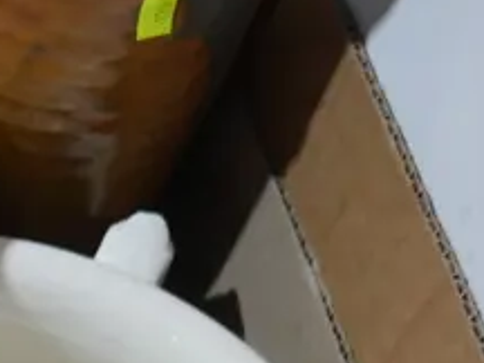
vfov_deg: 9.8
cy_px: 234
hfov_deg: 11.6
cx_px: -500
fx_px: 2125
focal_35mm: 152
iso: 1250
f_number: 3.6
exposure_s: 1/60
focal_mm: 16
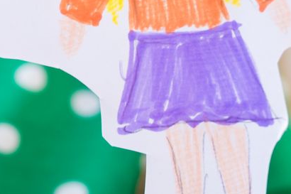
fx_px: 1462
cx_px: -135
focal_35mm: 181
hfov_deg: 11.0
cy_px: 41
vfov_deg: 7.6
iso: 100
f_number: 2.5
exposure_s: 1/250
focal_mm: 35
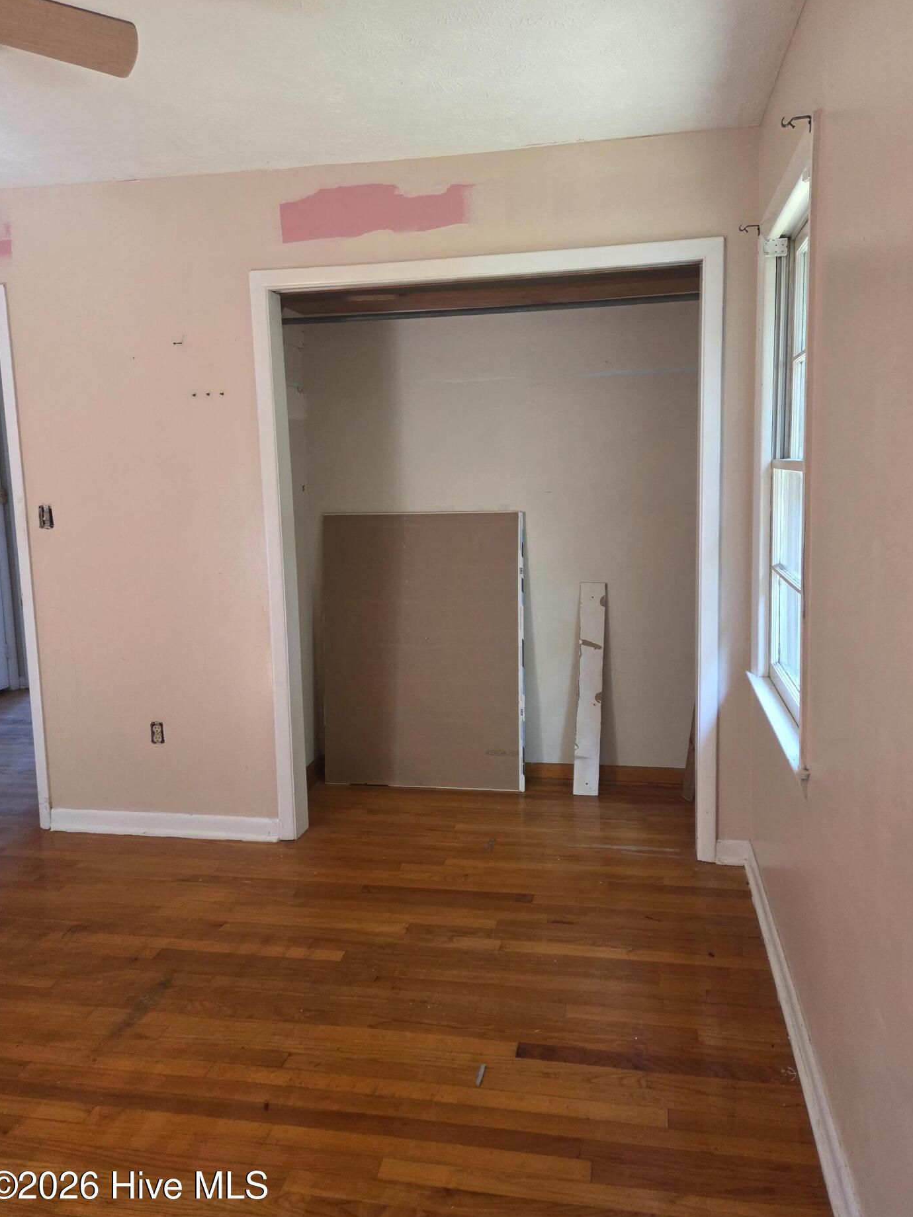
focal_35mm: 25
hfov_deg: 54.8
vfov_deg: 69.4
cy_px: 585
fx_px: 879
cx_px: 482
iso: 400
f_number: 1.8
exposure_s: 1/120
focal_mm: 5.4
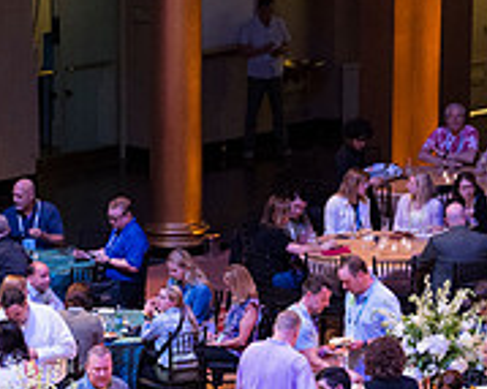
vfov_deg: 5.4
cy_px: 460
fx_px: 4106
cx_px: 15
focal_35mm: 285
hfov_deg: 6.8
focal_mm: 84
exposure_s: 1/125
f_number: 2.8
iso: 2500
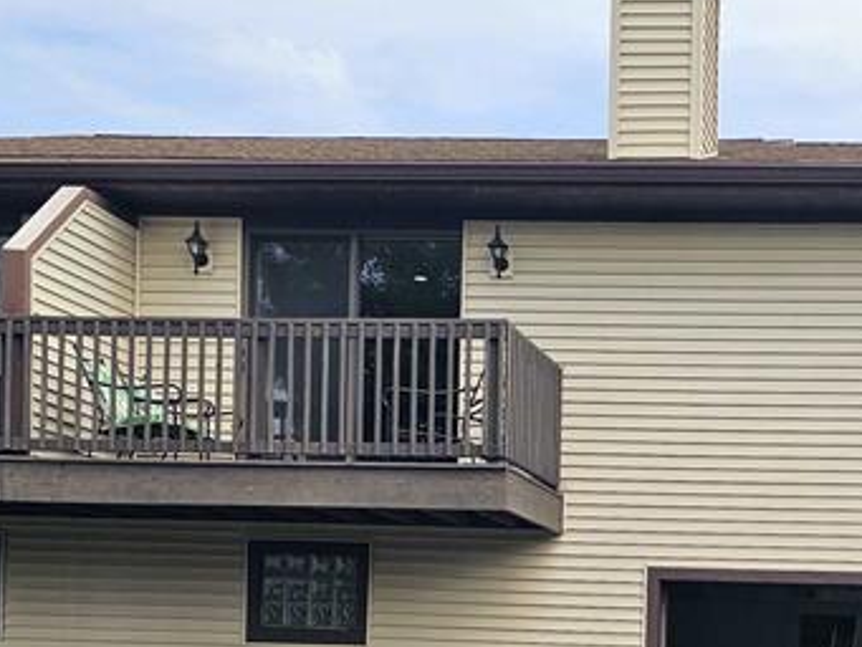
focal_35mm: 69
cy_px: 705
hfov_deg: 27.3
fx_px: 1719
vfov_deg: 20.4
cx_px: 758
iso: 10
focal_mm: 6.3
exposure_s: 1/562
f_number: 1.7
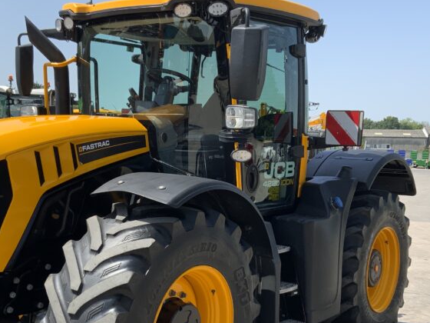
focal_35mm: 53
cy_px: 218
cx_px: 183
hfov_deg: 36.1
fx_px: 658
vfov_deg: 27.3
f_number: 1.8
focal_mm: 3
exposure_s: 1/1221
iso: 16
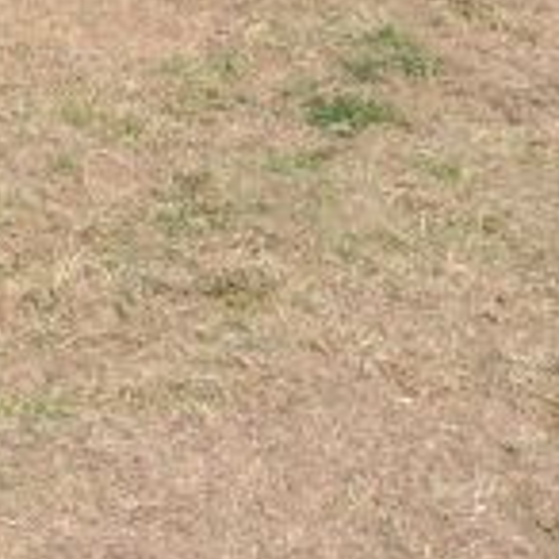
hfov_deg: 9.7
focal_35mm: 160
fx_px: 2929
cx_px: -781
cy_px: -347
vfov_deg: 10.4
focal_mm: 23
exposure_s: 1/160
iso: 200
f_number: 13
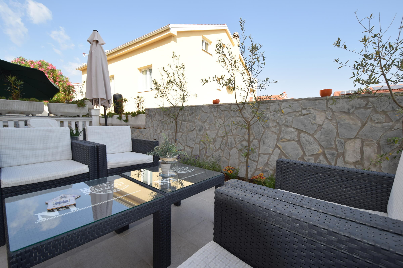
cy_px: 134
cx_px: 202
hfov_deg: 100.4
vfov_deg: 77.3
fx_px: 168
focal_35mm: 15
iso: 100
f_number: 6.3
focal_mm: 10
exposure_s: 1/160
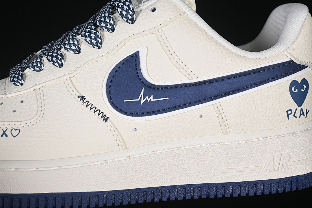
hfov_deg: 27.0
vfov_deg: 18.2
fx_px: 650
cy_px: 104
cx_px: 156
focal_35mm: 75
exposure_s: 1/80
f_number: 7.1
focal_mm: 50
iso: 160
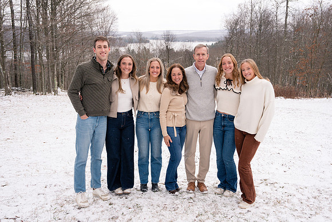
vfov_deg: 37.9
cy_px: 111
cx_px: 166
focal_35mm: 35
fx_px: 323
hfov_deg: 54.4
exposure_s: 1/250
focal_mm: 35
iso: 400
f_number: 6.3
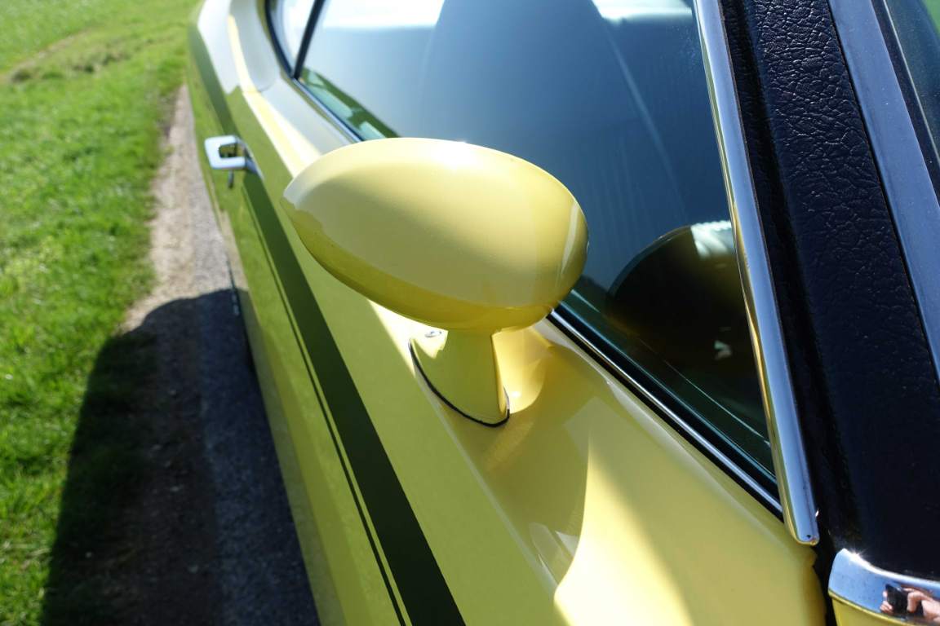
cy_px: 313
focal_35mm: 29
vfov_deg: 45.0
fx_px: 757
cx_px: 470
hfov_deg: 63.7
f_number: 4
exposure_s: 1/640
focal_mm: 10.51
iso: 125
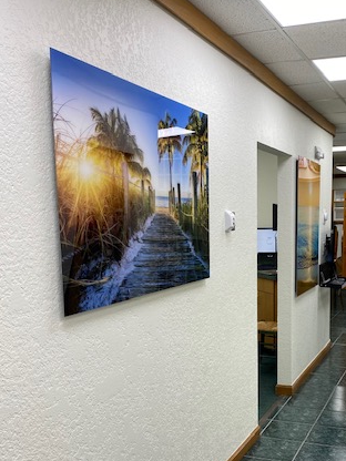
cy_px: 298
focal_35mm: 40
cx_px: 246
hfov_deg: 35.4
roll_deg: +0.6
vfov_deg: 46.2
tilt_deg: -7.0
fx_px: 533
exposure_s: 1/120
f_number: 1.8
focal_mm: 4.25
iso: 40
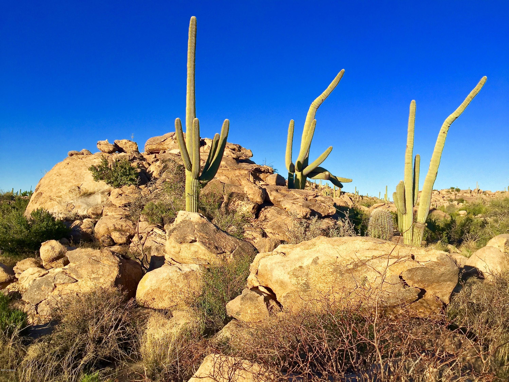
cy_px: 191
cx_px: 254
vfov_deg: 48.2
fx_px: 426
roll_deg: -2.0
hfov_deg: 61.7
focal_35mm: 29
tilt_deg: +4.9
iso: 32
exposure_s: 1/1464
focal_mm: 4.15
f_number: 2.2
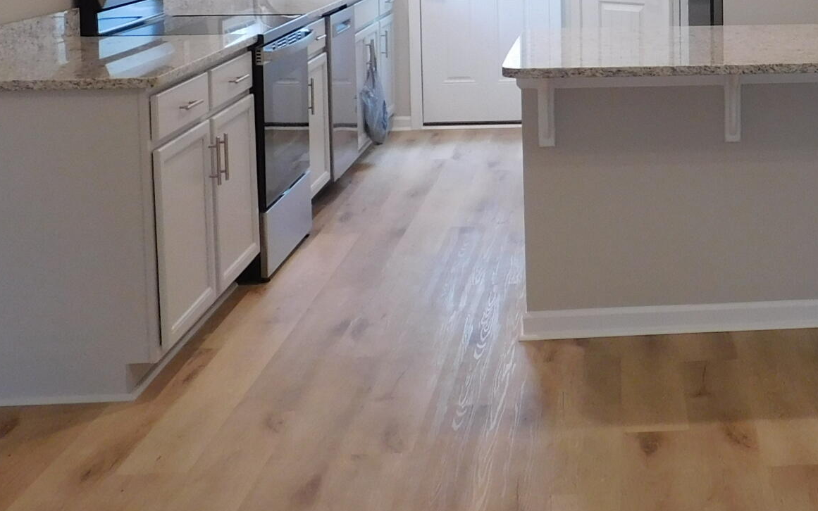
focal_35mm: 63
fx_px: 1405
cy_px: -15
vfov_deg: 19.9
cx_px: 788
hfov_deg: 30.5
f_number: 3
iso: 125
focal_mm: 4
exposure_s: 1/30
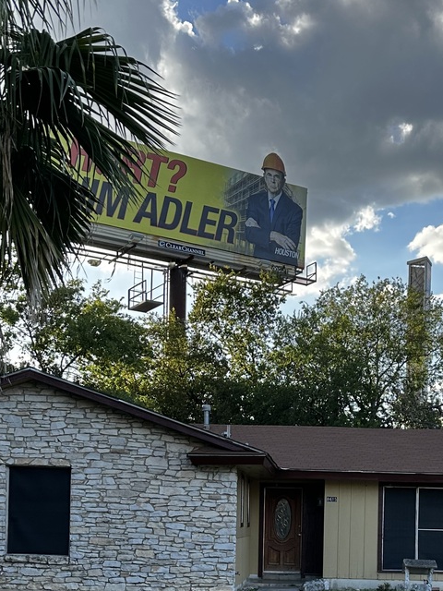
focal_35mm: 54
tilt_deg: -2.0
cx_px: 313
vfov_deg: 33.5
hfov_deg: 26.8
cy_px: 539
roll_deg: -3.5
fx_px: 921
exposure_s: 1/1289
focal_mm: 6.86
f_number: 1.78
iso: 80
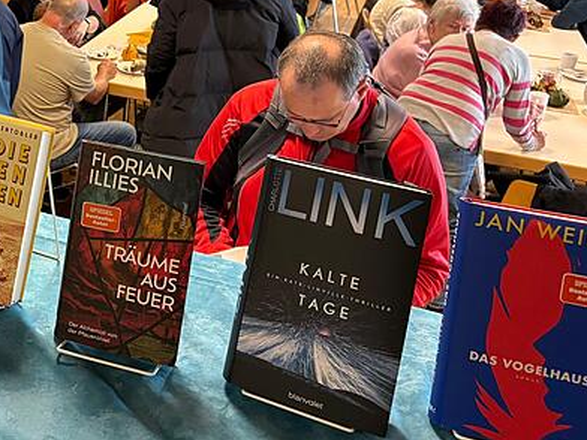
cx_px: -6
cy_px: 52
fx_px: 899
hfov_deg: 33.0
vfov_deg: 26.7
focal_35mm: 53
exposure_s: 1/50
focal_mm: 5.96
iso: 125
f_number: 1.6
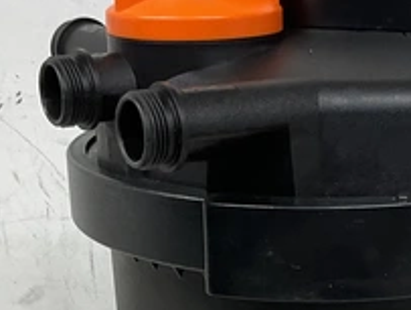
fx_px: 1273
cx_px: 265
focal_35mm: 107
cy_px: 449
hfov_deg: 18.3
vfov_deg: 13.2
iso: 50
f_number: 1.8
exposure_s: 1/120
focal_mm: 3
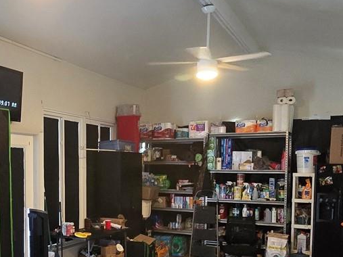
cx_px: 85
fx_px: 406
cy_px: 181
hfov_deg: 44.2
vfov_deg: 34.6
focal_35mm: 41
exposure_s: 1/60
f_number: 2.2
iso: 1000
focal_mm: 2.2
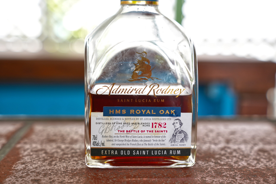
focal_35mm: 54
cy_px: 92
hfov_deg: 36.9
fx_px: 414
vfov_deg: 25.1
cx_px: 138
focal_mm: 54
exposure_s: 1/60
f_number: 4
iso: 100
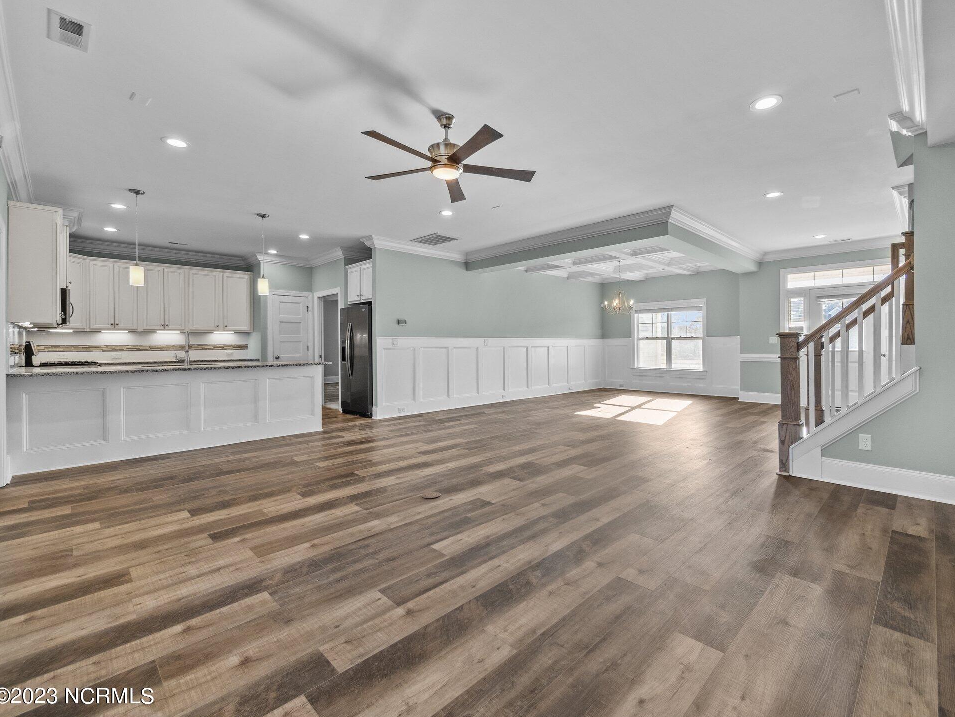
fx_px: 414
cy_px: 347
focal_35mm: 15
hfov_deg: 98.1
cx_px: 503
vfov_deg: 81.7
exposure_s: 1/15
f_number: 4
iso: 400
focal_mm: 7
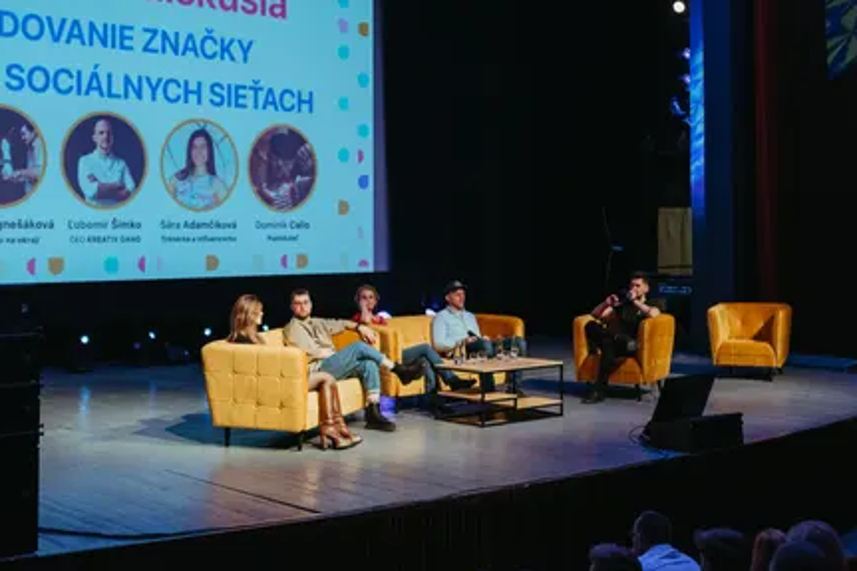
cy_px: 170
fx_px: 1237
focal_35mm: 52
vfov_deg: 25.8
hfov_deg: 38.2
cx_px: 388
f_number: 2.5
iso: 2000
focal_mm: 35
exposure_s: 1/400
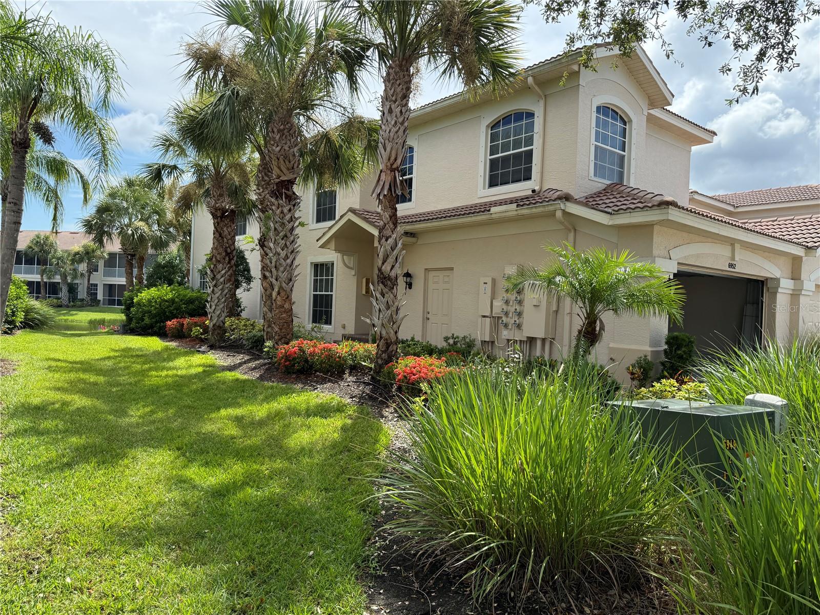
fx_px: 569
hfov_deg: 71.6
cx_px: 410
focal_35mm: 24
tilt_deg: -0.2
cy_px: 308
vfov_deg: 56.8
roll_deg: -3.7
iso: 100
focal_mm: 6.76
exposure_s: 1/2801
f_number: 1.78
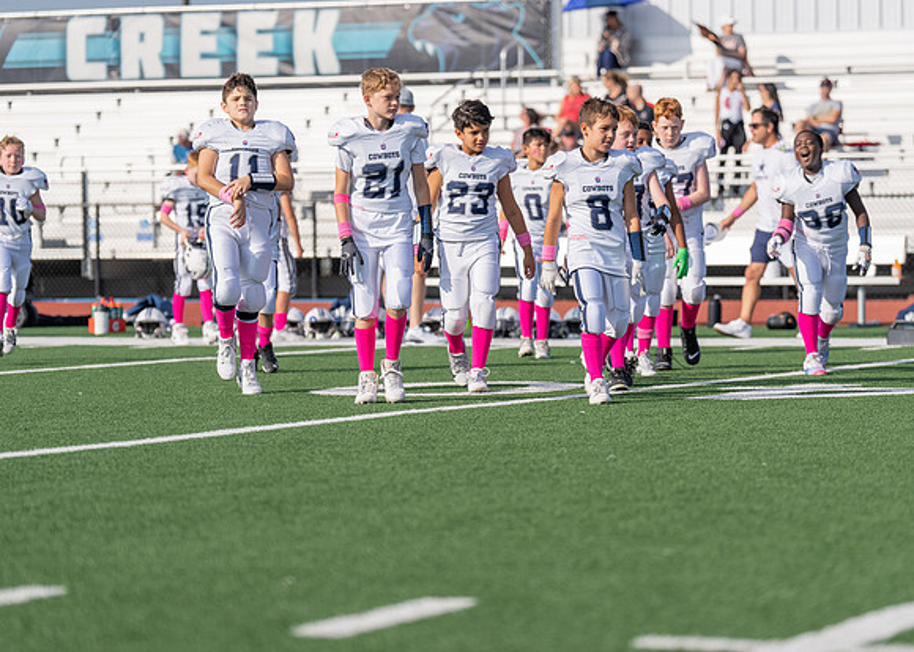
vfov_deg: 10.2
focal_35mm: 141
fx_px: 3661
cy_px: 296
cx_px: 494
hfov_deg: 14.2
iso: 100
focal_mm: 122
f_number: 2.8
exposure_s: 1/2500
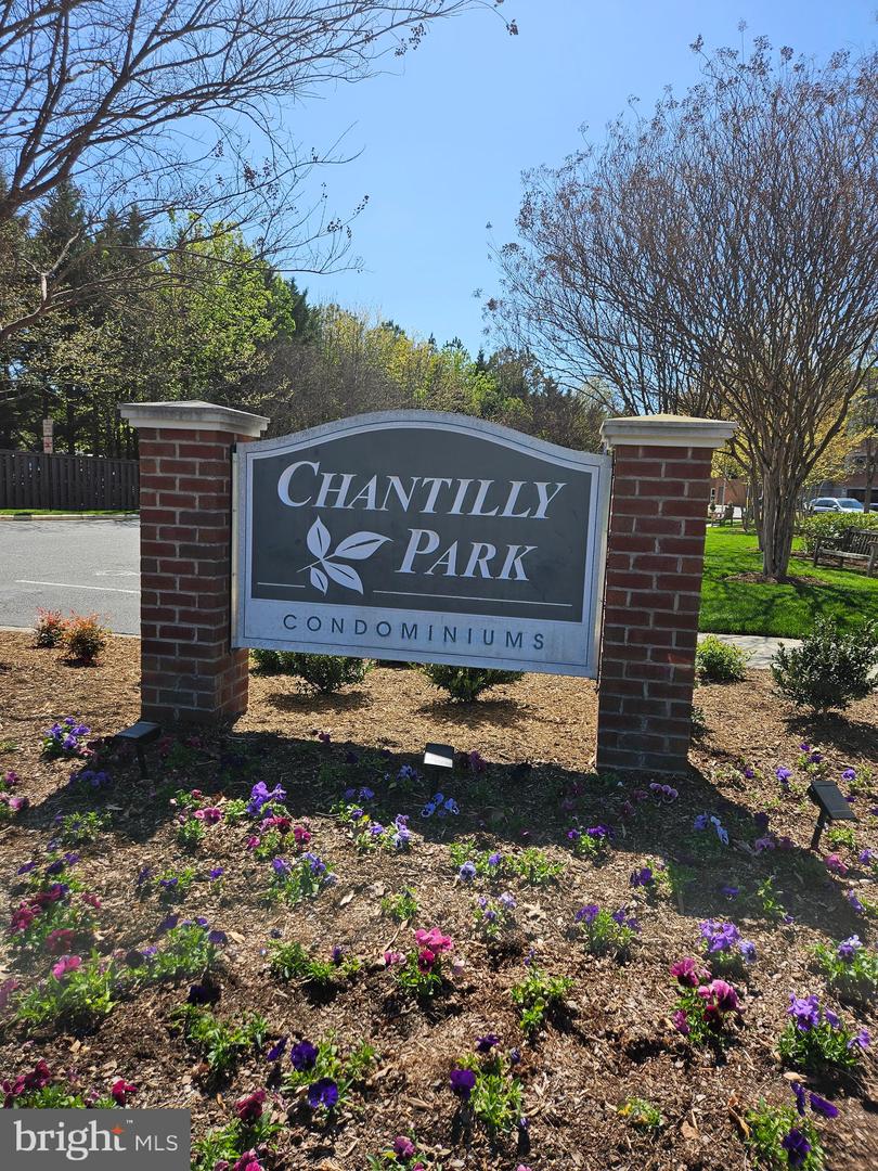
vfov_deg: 73.9
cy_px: 586
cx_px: 439
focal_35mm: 23
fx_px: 778
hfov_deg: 58.9
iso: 25
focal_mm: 5.4
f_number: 1.8
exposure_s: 1/1480
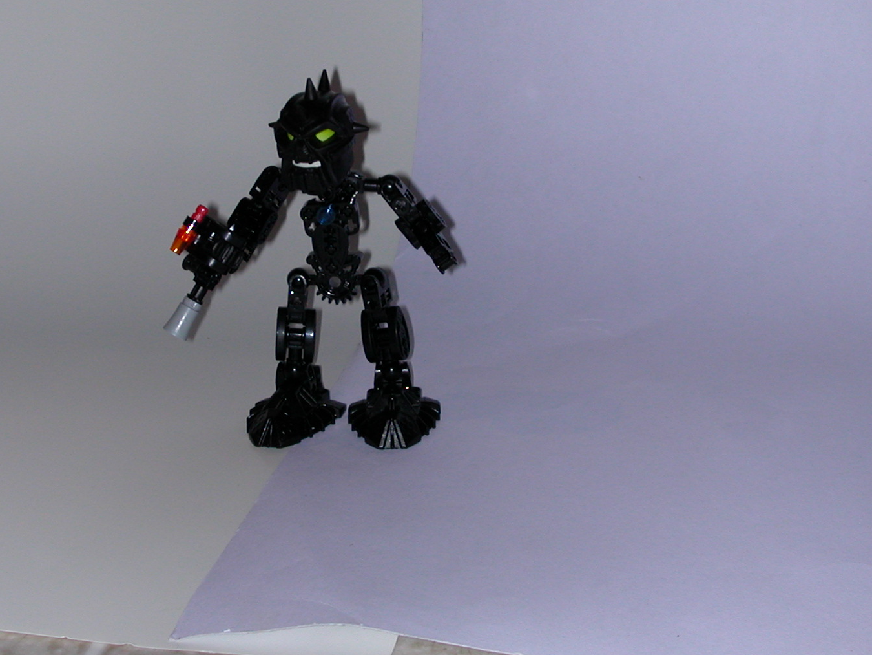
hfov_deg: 30.2
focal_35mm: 64
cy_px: 283
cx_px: 368
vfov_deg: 22.9
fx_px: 1612
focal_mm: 8.2
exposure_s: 1/59.9
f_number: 3.2
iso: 100
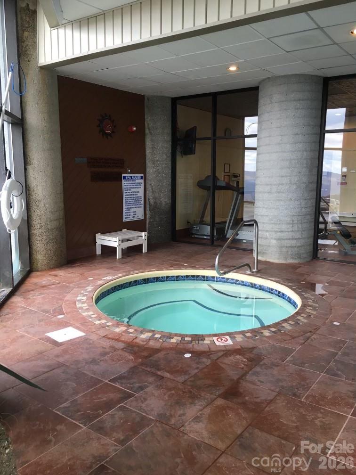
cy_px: 238
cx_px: 178
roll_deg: -1.3
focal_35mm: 29
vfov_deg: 61.7
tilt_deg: -8.4
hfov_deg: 48.2
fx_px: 398
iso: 25
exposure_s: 1/40
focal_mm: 4.15
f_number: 2.2
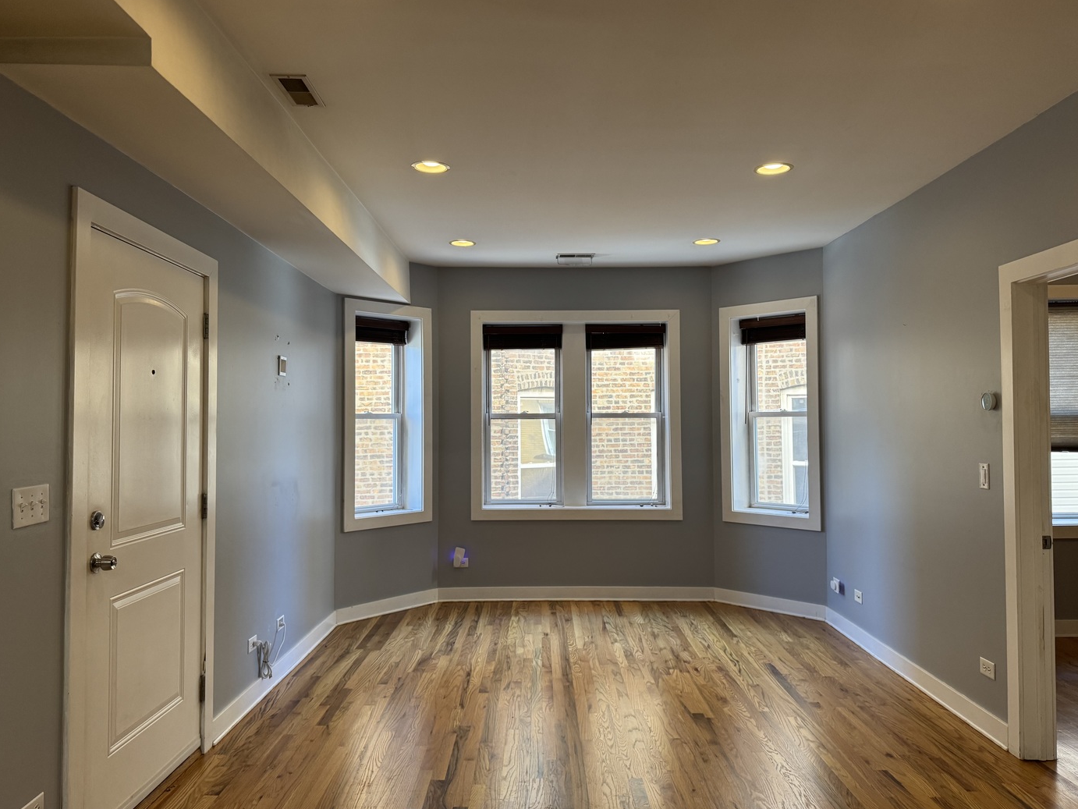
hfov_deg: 69.4
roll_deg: +0.3
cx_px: 541
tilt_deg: +0.7
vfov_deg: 54.9
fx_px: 779
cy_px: 405
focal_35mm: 25
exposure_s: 1/120
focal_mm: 6.76
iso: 200
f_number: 1.78
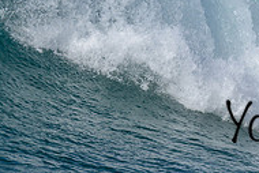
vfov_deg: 0.5
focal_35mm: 2867
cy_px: 75
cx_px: 297
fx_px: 20642
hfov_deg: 0.7
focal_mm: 800
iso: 250
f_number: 6.3
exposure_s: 1/2000
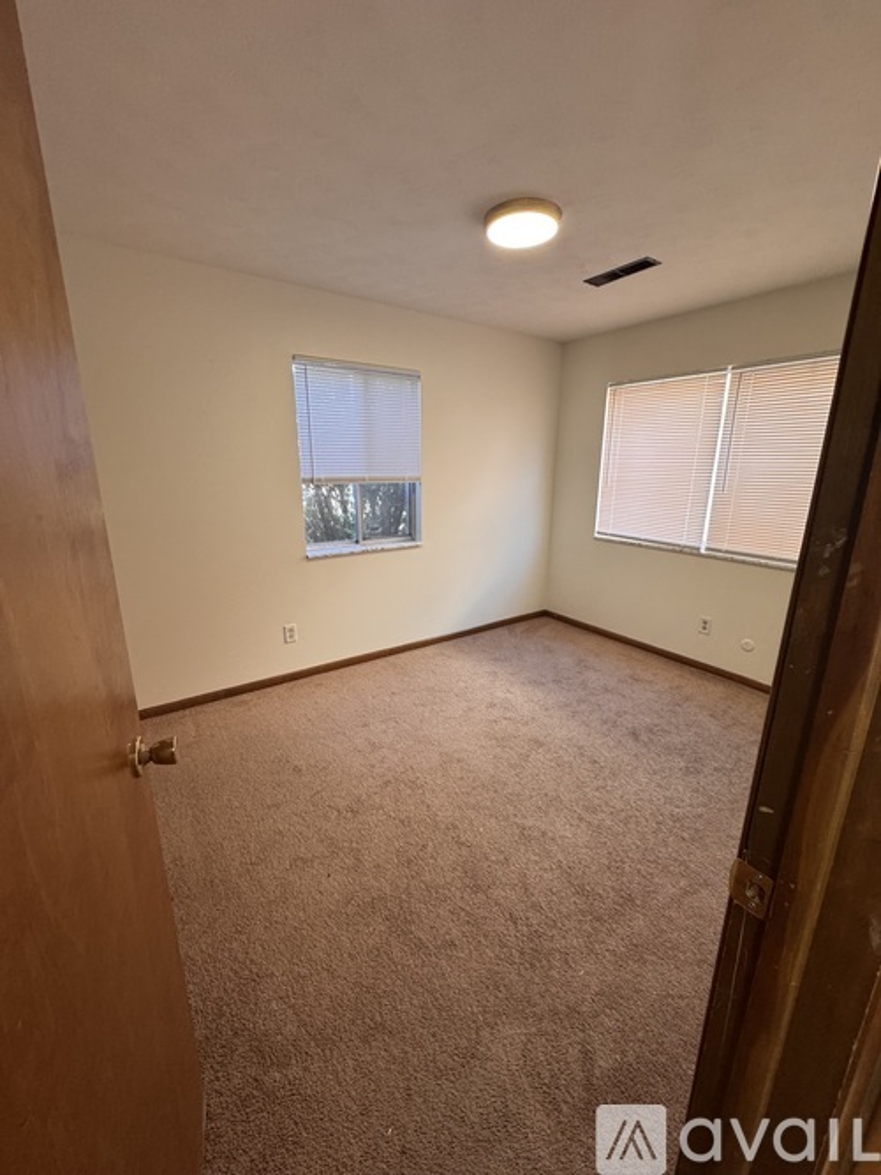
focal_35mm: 14
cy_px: 588
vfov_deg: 102.1
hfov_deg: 85.7
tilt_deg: -13.7
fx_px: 475
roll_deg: +0.0
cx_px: 440
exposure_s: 1/120
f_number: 2.2
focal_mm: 2.22
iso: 250
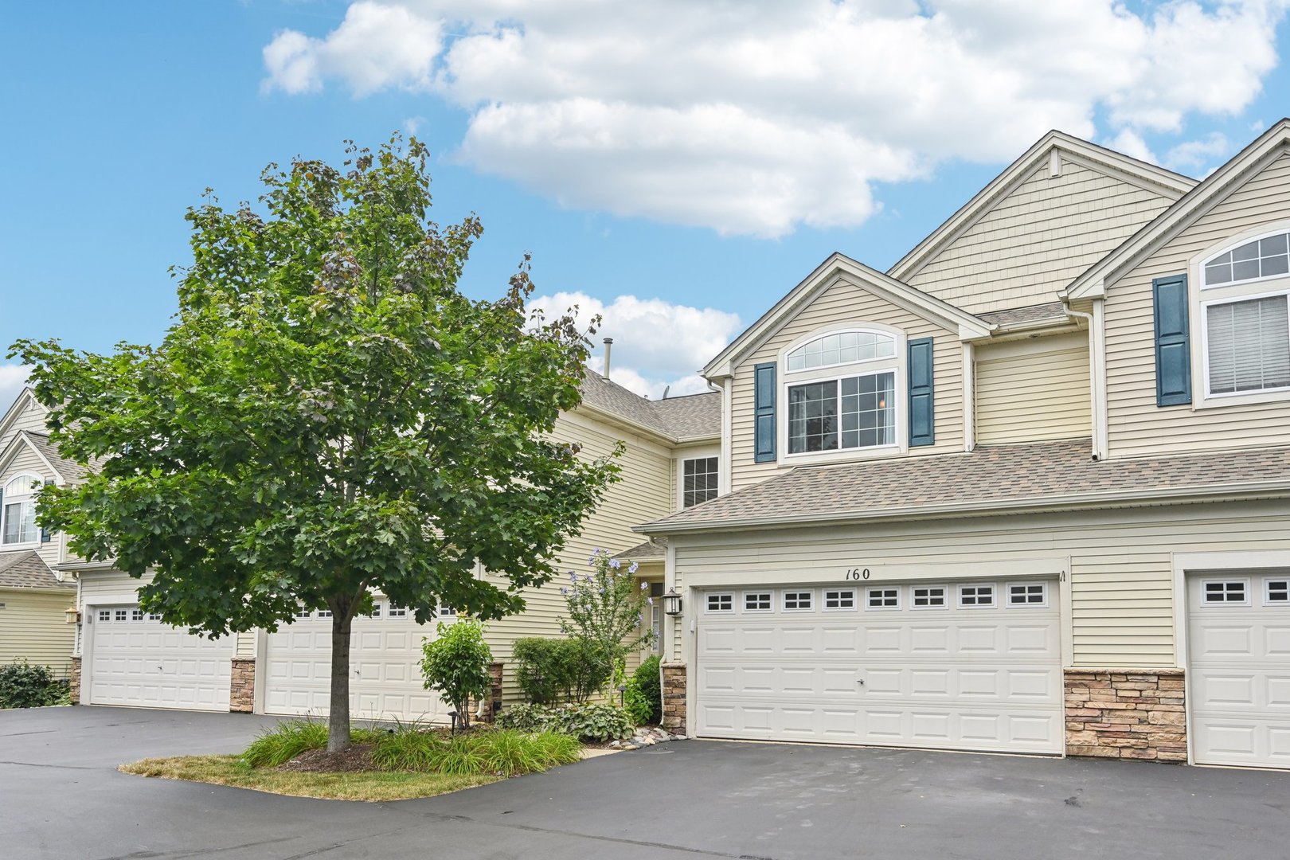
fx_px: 860
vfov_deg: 53.1
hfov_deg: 73.7
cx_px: 645
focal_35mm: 24
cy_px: 430
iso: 800
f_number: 8
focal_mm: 24
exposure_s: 1/1000
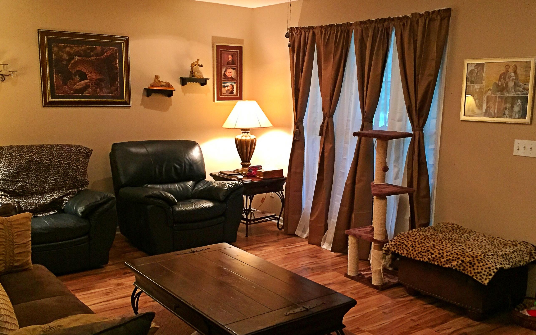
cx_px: 286
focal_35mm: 36
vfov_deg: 35.3
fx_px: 526
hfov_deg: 54.0
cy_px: 189
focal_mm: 4.15
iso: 250
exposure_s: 1/15
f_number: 2.2
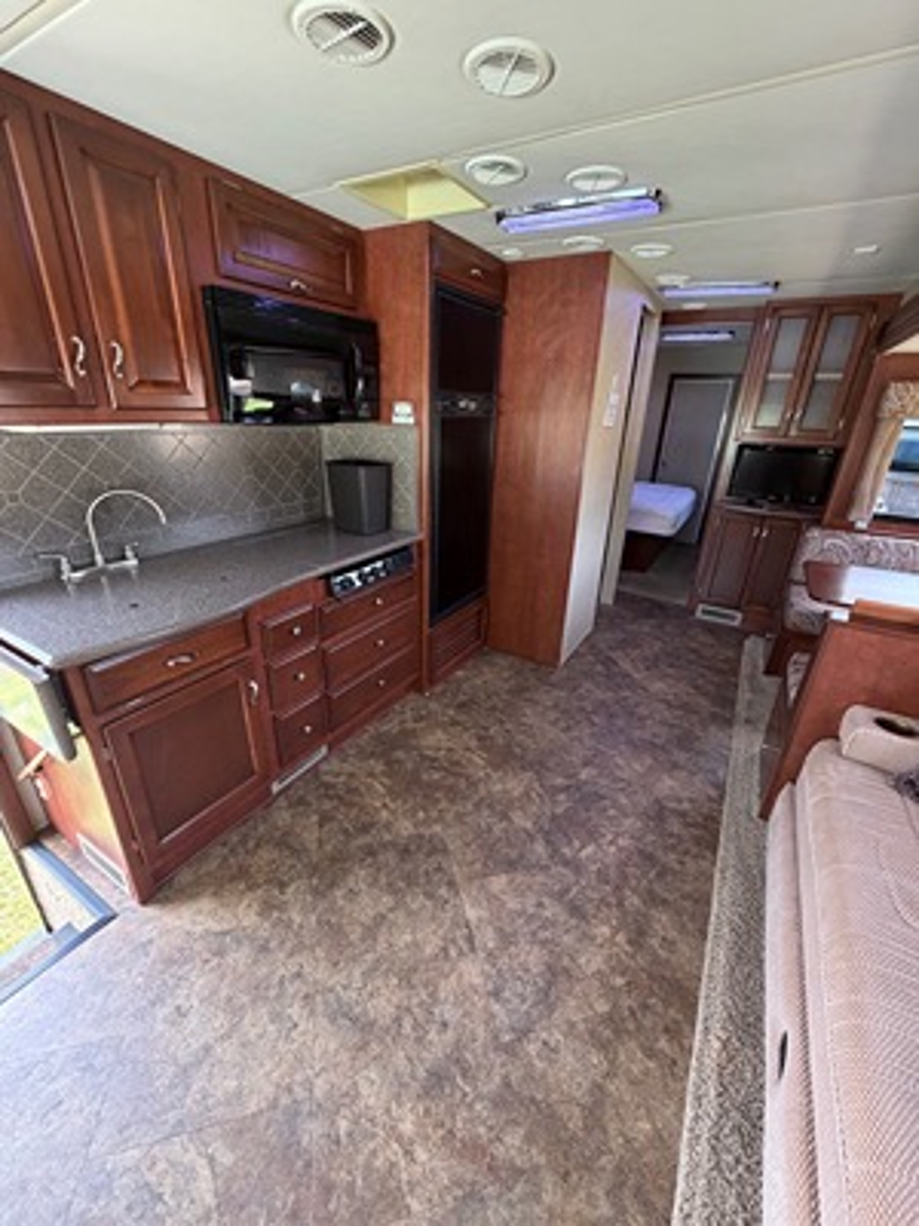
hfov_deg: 85.7
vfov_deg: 102.1
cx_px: 460
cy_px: 613
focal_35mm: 14
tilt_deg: -19.9
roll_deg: -3.0
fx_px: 496
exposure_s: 1/105
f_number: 2.2
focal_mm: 2.22
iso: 320
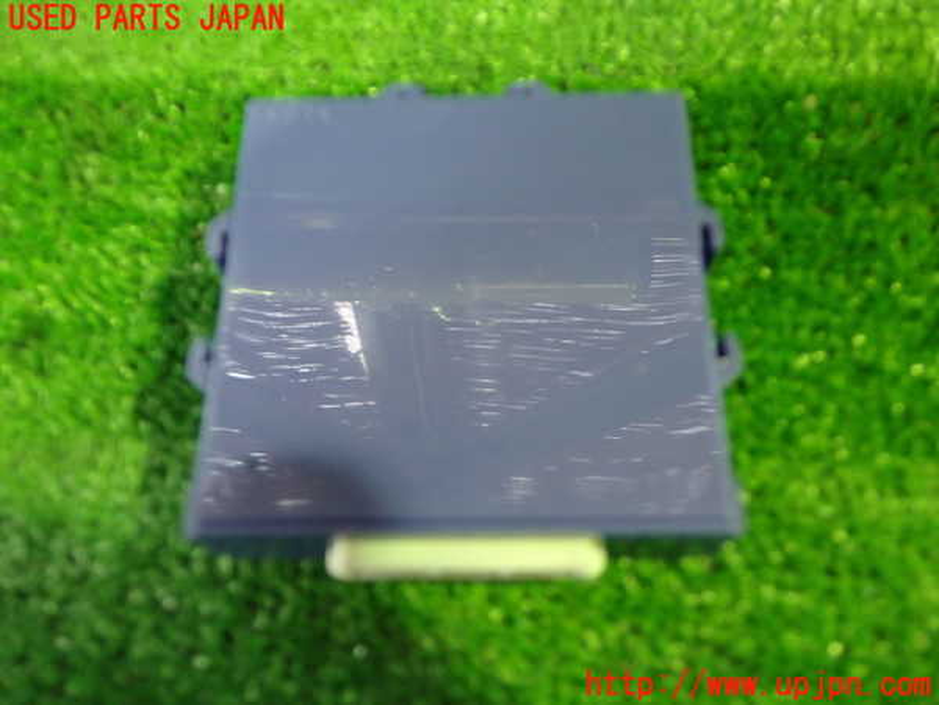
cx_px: 470
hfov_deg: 60.0
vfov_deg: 46.8
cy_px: 352
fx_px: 814
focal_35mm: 30
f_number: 2.3
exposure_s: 1/30
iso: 800
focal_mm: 5.4
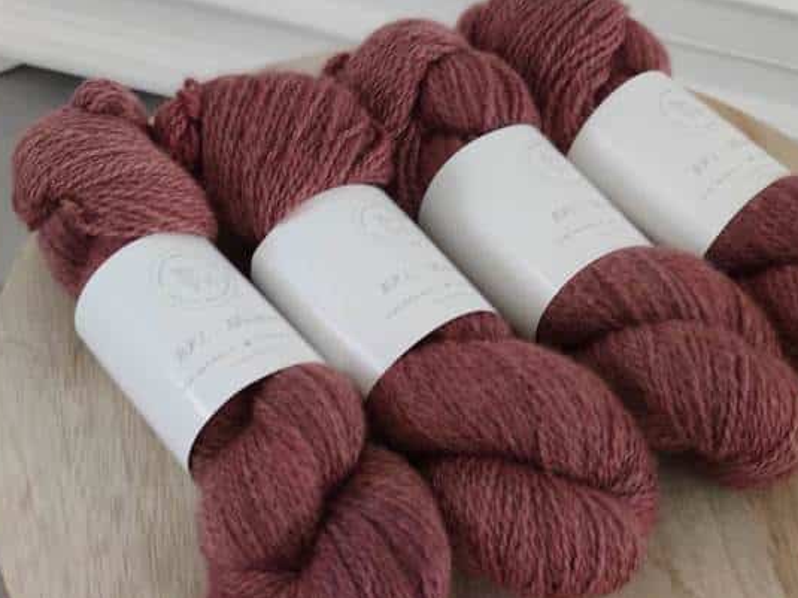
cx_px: 379
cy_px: 309
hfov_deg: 41.2
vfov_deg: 31.5
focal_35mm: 46
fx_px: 1060
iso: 404
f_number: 2
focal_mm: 8.16
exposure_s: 1/50
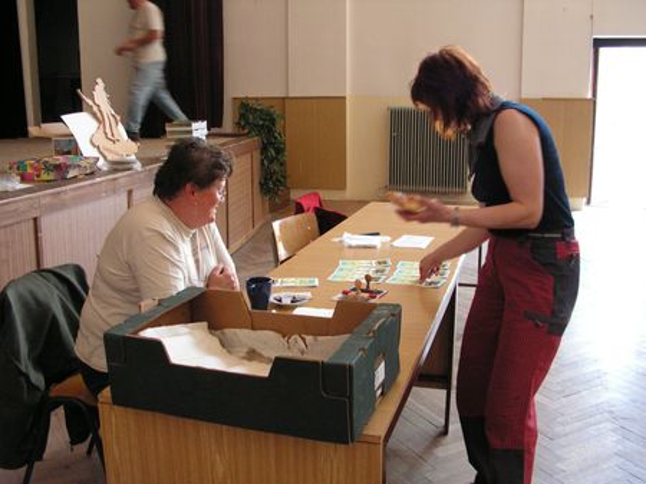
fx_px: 671
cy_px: 242
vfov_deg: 39.6
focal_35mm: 36
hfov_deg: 51.4
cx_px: 323
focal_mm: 6
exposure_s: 1/15
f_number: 3.2
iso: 160
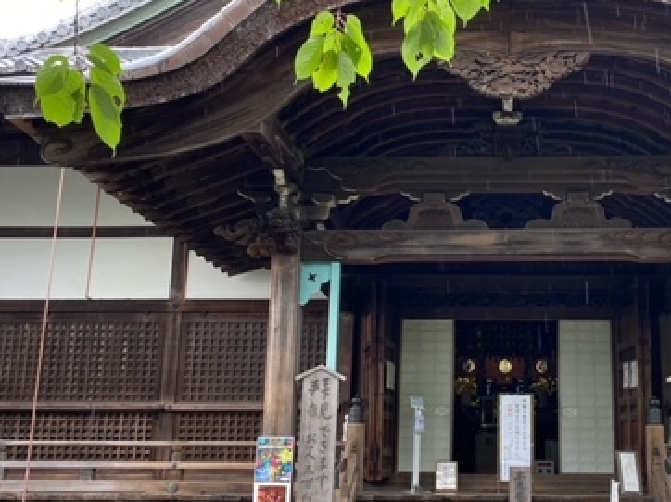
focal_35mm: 46
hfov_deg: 40.3
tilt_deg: +11.3
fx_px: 891
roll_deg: -0.2
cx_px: 489
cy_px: 282
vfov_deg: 31.4
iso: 64
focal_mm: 4.25
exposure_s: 1/121
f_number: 1.8
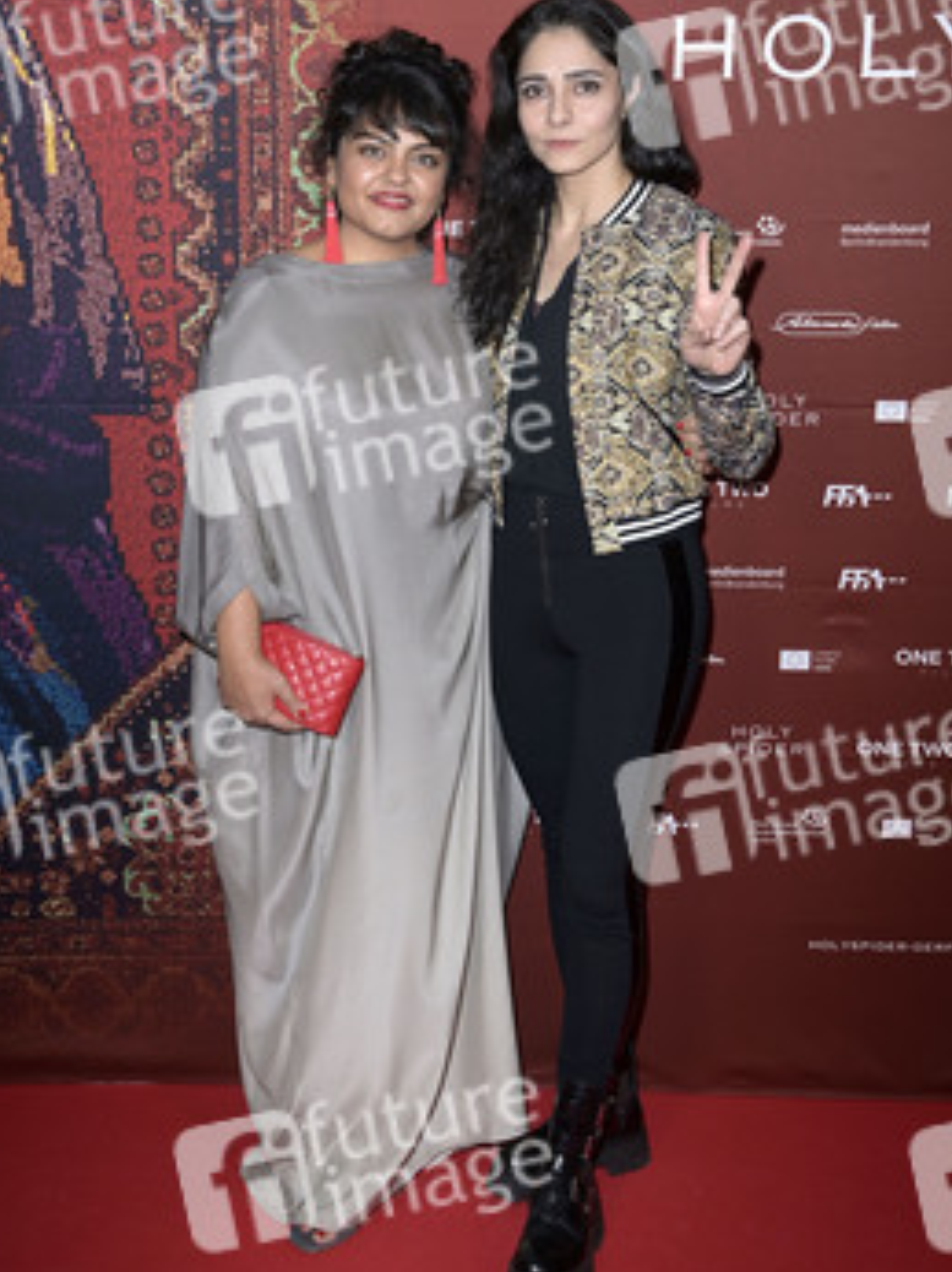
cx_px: 470
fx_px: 1836
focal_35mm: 50
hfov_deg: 29.1
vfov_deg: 38.2
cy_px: 614
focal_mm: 45
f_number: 5.6
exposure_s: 1/250
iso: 400
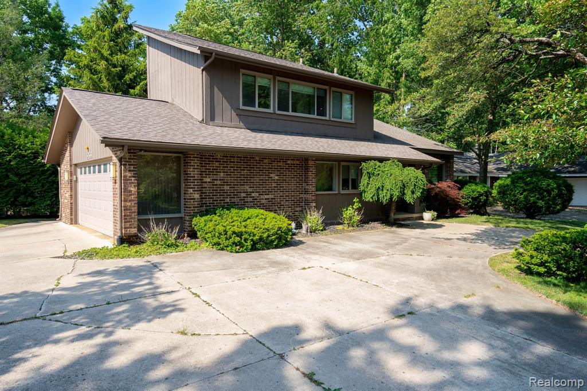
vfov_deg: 53.1
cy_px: 196
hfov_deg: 73.8
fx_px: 391
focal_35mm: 24
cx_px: 294
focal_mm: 24
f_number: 7.1
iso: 400
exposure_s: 1/320
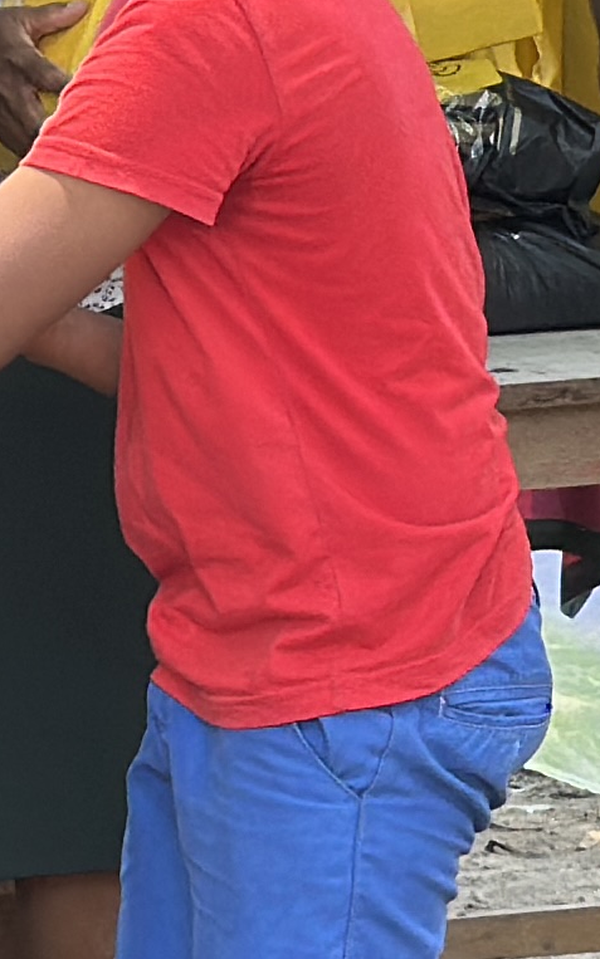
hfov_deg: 4.9
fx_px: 7037
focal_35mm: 269
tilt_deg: -8.4
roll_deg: +1.4
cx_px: 194
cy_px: 488
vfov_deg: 7.8
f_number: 1.78
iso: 100
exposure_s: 1/172
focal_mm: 6.86
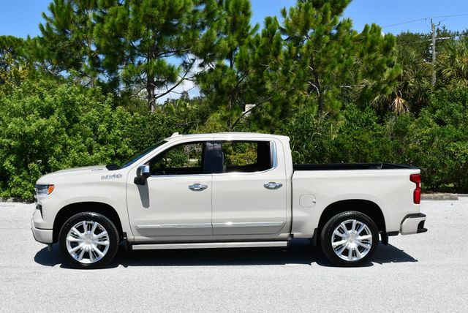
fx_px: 625
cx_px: 234
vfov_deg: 28.1
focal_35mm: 48
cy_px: 156
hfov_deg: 41.1
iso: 100
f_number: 8
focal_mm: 24
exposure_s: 1/250
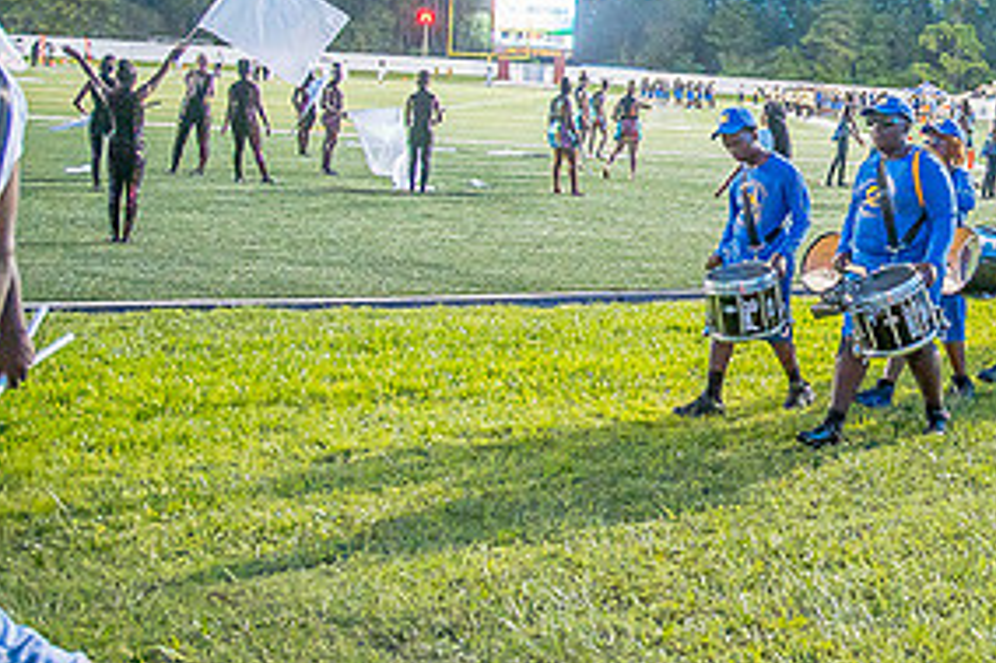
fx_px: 1355
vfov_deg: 27.0
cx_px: 968
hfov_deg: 36.7
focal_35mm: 49
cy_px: 144
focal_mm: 24
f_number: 4
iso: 2000
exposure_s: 1/200
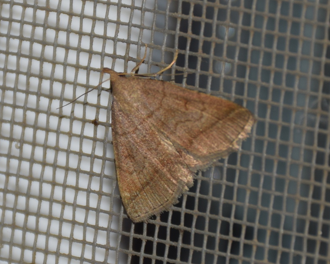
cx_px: 156
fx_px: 2324
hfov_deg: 8.1
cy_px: 132
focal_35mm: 238
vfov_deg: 6.5
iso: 100
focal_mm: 140
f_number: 6.3
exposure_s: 1/60
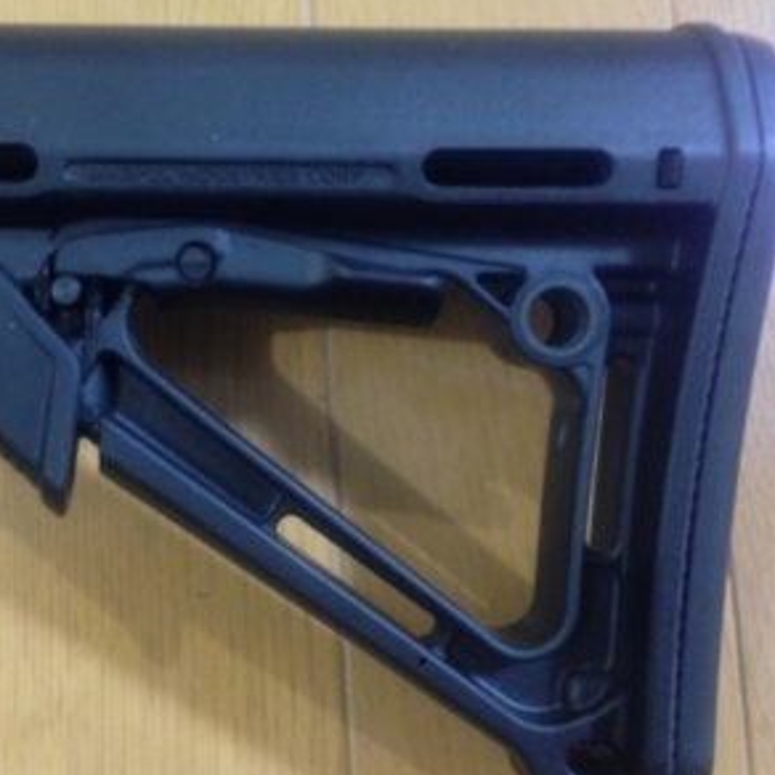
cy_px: 344
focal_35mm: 50
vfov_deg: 34.0
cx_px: 188
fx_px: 1266
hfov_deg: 33.3
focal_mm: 4.12
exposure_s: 1/15
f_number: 2.4
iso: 500
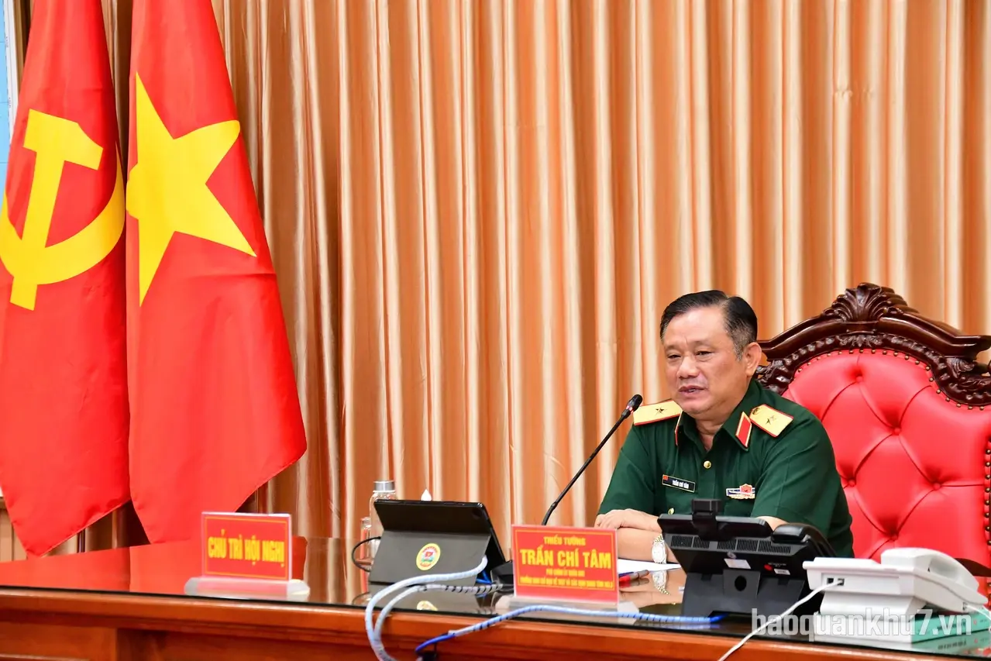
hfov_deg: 21.9
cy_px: 330
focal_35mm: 93
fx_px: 2560
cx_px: 496
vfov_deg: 14.7
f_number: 5.3
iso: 1600
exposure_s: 1/100
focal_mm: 62
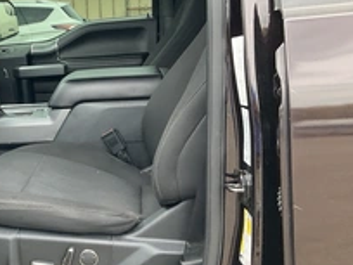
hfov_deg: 32.0
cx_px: 29
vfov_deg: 25.4
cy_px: 76
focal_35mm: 57
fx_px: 581
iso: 25
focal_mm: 3
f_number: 1.8
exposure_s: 1/122
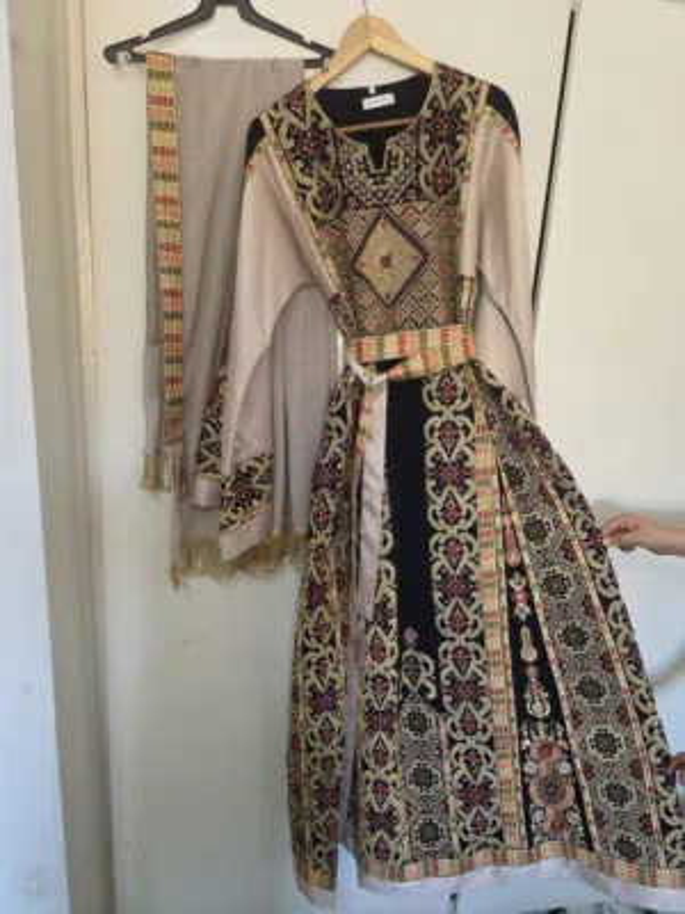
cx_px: 342
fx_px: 607
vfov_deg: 73.9
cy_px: 457
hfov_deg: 58.9
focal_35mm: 23
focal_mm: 6.3
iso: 400
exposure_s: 1/100
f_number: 1.7
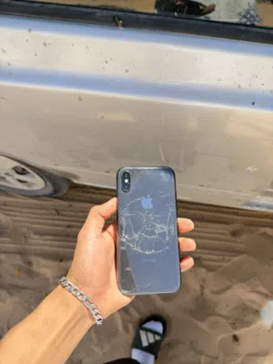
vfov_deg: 71.6
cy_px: 182
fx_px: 252
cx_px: 136
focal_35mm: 24
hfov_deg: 56.8
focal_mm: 6.76
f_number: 1.78
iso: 100
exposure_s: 1/1122
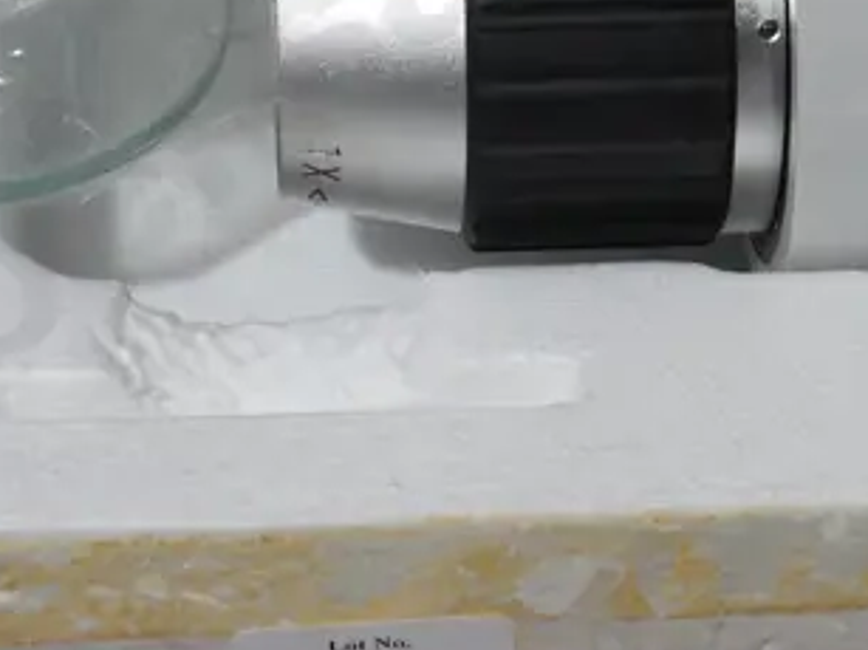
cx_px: 557
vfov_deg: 8.8
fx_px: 4186
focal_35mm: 167
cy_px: -131
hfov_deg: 11.8
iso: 320
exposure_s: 1/60
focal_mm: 25
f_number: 5.3
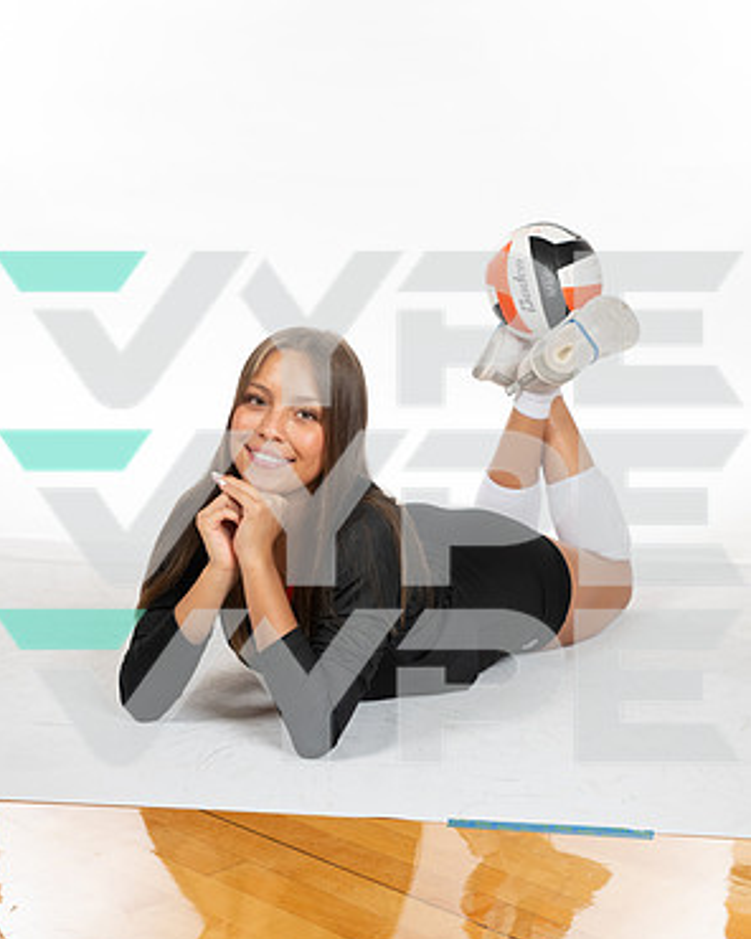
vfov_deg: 33.0
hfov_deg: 26.7
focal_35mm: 57
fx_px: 1584
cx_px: 373
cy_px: 510
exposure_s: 1/320
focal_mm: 50
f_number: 8
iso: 800
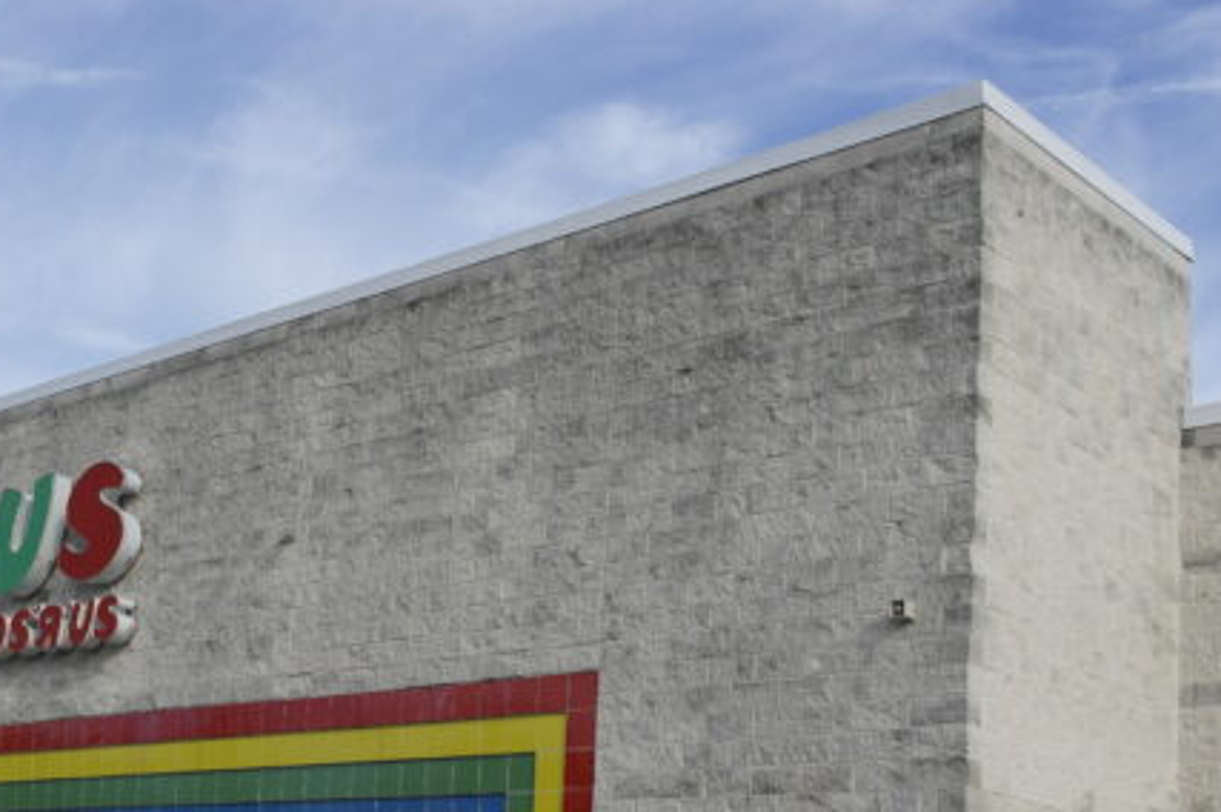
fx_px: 1830
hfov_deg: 36.2
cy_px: 698
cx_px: 329
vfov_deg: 24.4
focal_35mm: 54
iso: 100
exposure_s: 1/320
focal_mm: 20
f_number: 6.3
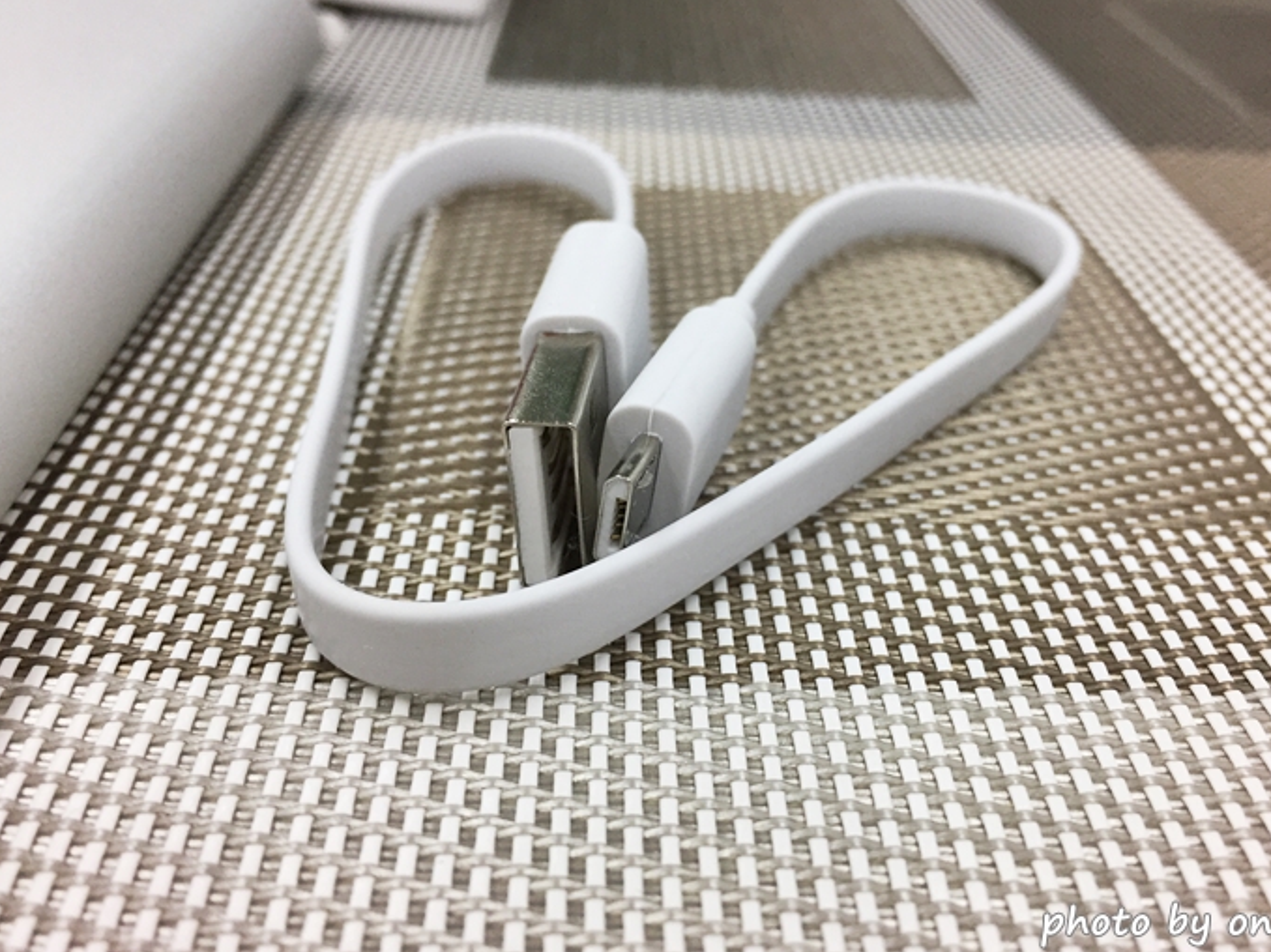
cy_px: 473
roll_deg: -1.5
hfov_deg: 56.7
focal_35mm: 32
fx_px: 1175
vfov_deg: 44.1
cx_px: 692
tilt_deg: -34.0
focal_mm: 4.15
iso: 50
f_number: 2.2
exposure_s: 1/30
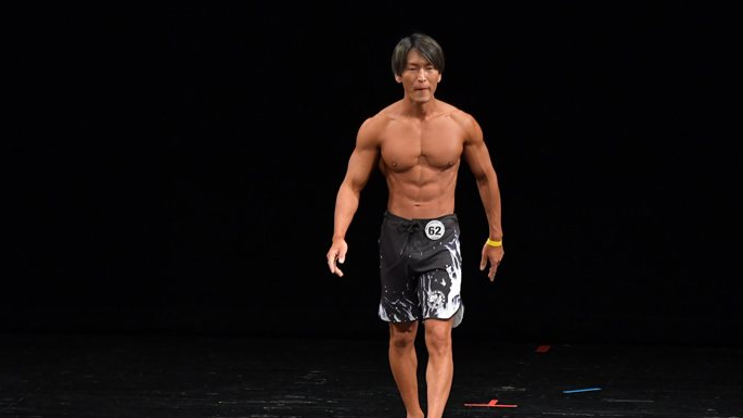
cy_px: 262
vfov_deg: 3.8
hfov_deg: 6.7
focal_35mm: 320
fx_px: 6303
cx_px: 406
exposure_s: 1/400
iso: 3200
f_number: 5.6
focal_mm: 180
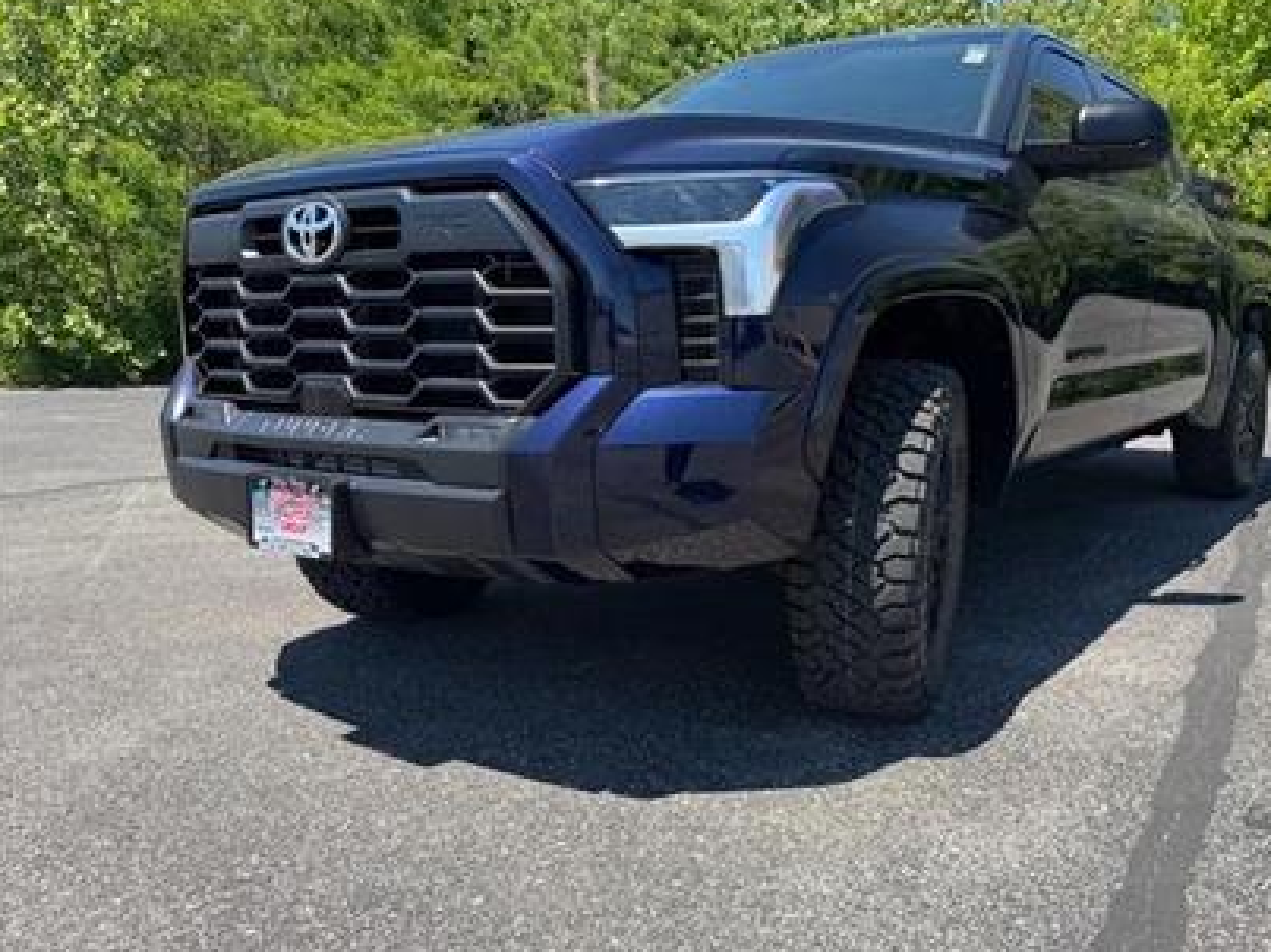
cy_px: 448
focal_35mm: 30
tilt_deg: -7.9
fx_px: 1101
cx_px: 788
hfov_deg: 59.3
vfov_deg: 46.8
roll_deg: -1.4
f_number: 1.78
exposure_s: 1/1653
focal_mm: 6.76
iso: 80
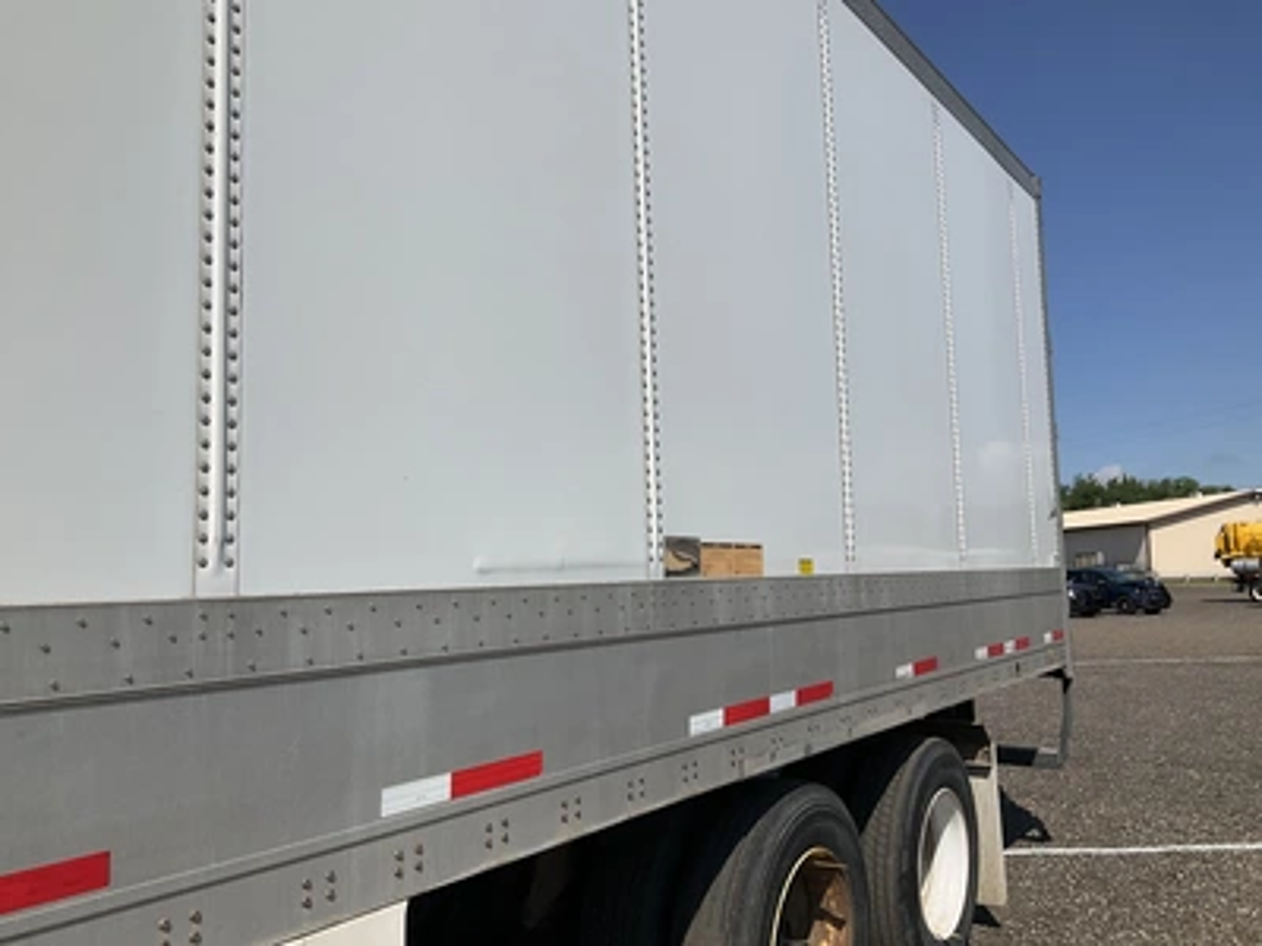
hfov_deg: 61.7
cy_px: 473
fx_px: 1057
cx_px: 631
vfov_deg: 48.2
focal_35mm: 29
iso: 25
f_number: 1.8
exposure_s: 1/3534
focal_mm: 3
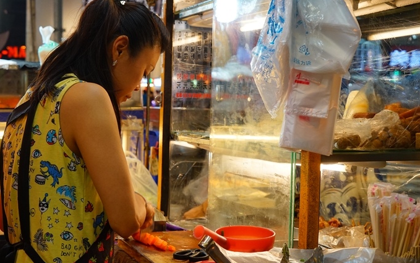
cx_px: 187
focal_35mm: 54
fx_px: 618
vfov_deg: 24.0
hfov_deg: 37.5
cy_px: 115
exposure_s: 1/125
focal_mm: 45
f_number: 5.6
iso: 1250
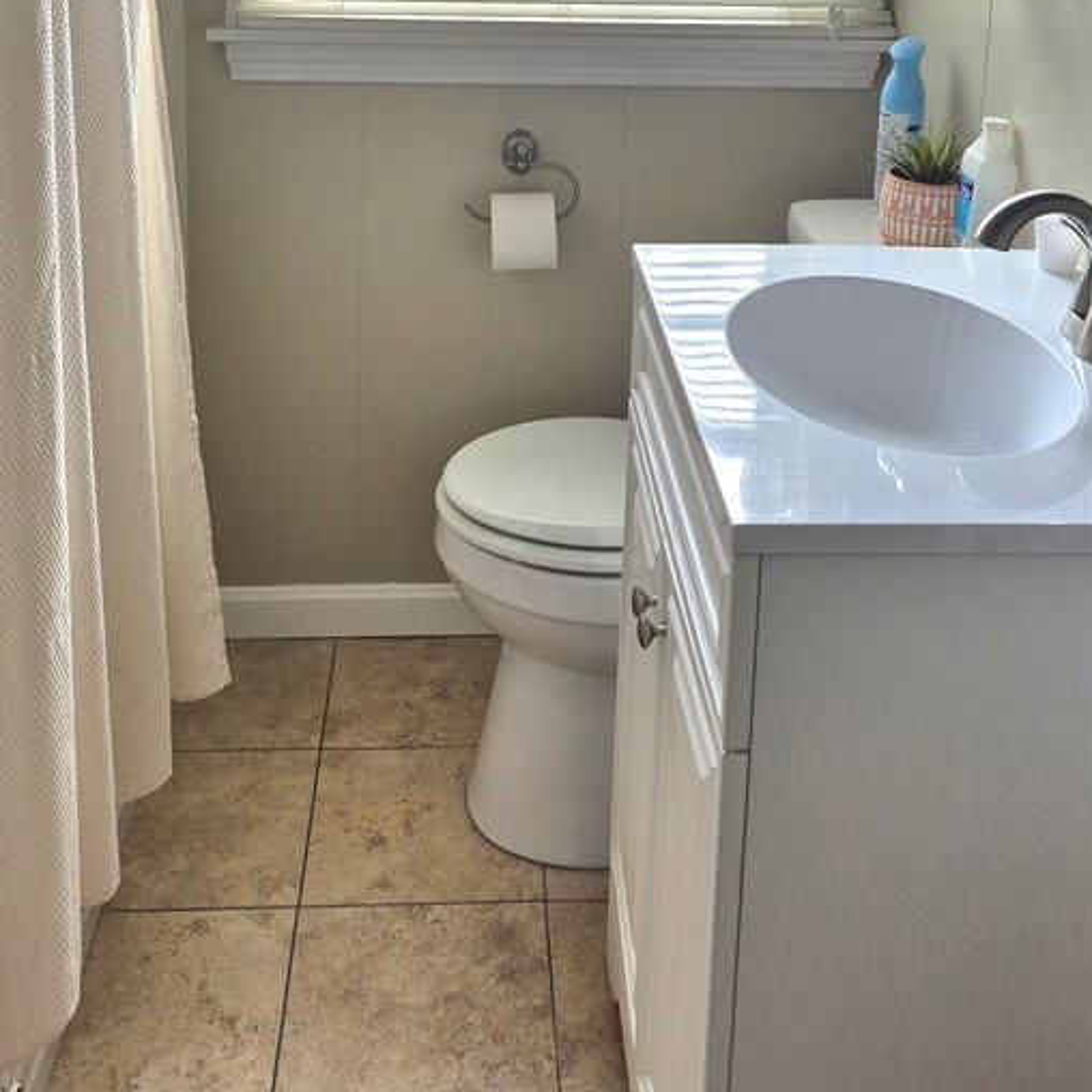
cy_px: 45
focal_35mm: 41
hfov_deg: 40.9
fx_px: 1463
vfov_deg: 37.3
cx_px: 550
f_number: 1.8
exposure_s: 1/182
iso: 50
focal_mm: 5.4
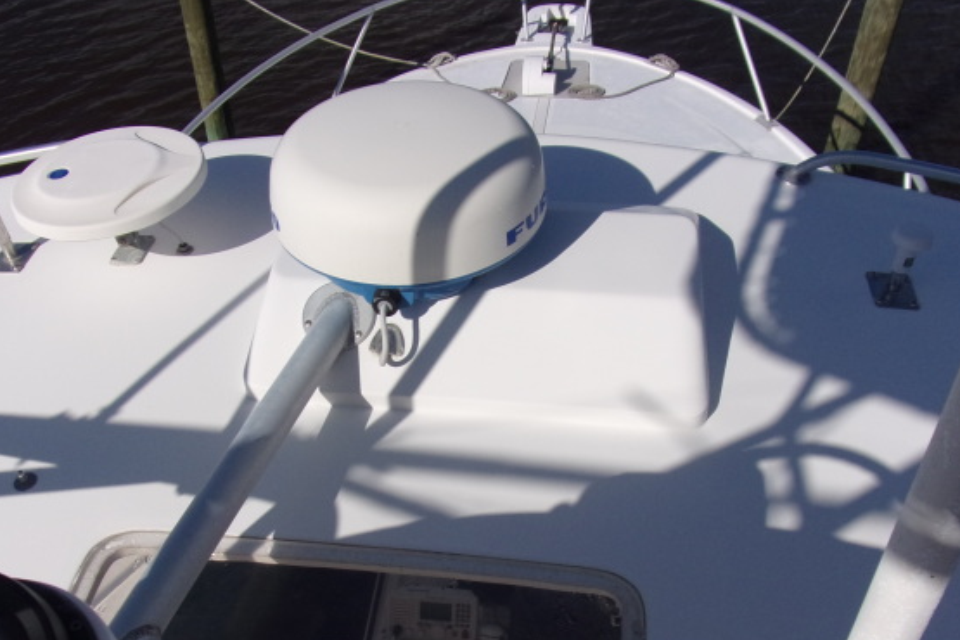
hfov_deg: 53.0
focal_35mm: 36
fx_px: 960
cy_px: 458
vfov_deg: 36.2
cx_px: 432
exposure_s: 1/300
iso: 80
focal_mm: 4.3
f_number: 10.8
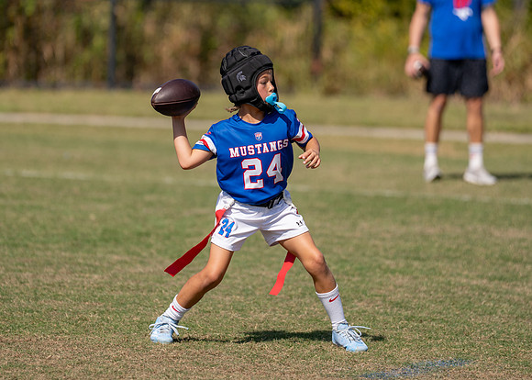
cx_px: 206
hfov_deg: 6.8
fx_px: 4485
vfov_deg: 4.8
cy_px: 125
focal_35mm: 297
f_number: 2.8
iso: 100
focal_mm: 200
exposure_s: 1/1600
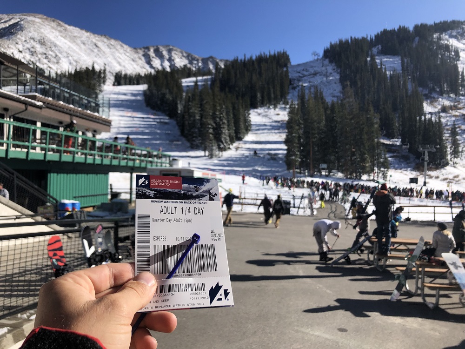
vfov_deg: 49.7
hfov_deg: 63.4
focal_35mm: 28
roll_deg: +0.6
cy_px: 174
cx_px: 232
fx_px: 376
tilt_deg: +1.0
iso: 20
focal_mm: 3.99
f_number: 1.8
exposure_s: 1/2667
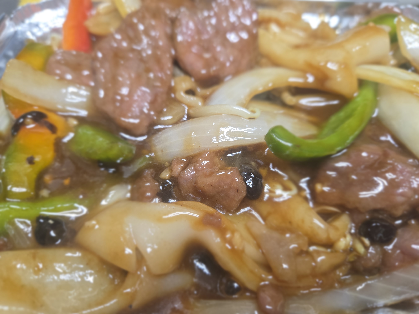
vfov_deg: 58.9
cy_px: 157
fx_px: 278
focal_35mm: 23
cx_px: 210
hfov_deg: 73.9
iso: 320
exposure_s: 1/40
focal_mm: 5.4
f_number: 1.8
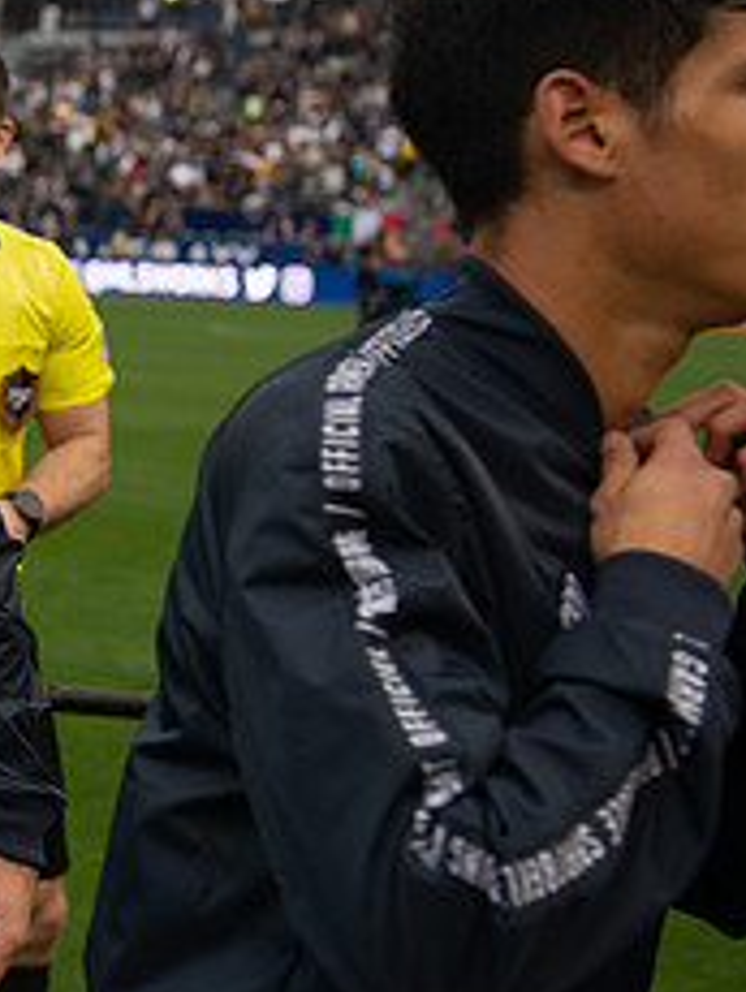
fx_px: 2782
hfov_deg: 14.2
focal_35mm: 97
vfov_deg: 20.2
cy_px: 360
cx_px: -397
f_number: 3.5
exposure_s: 1/640
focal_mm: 40
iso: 500
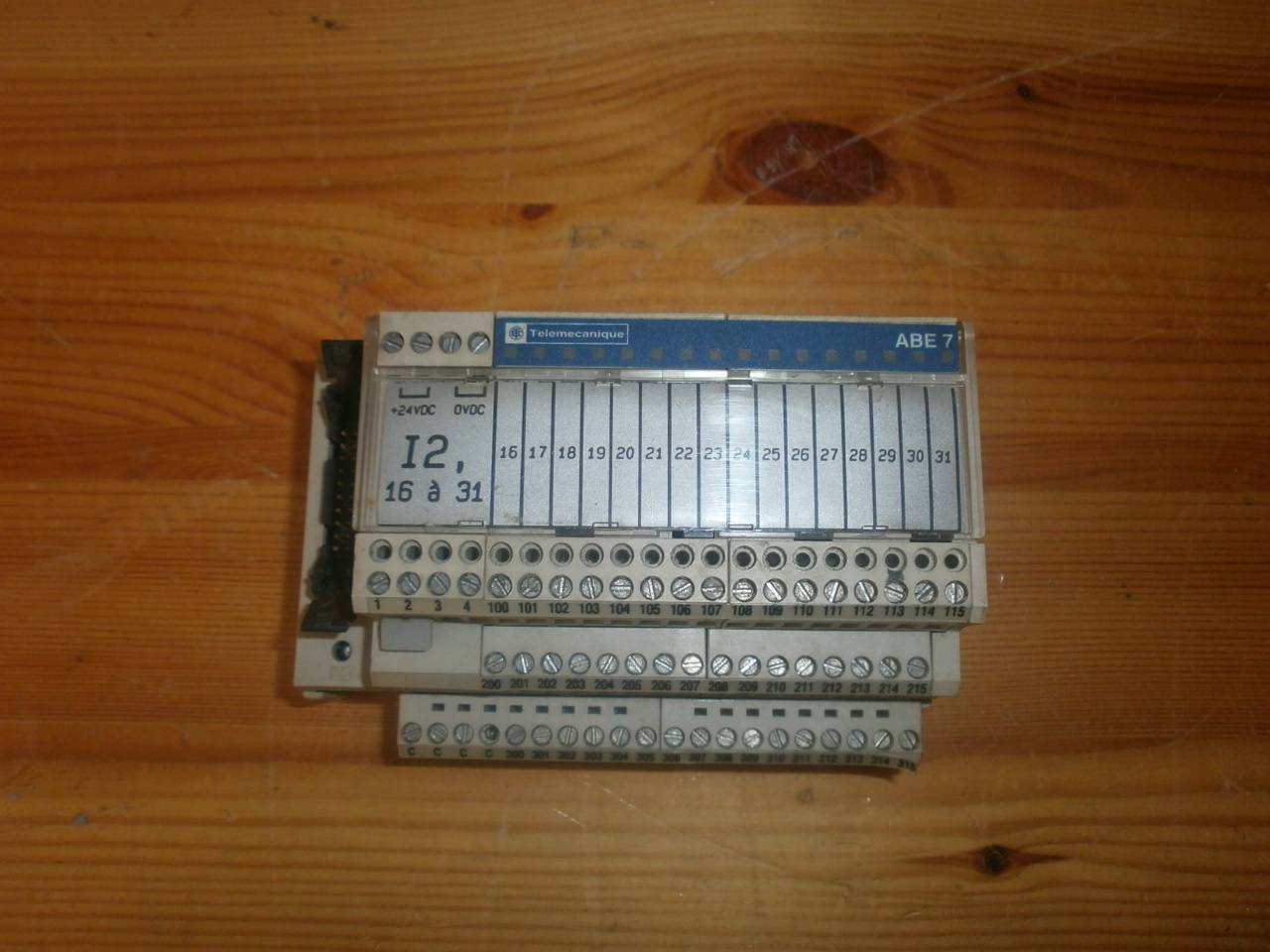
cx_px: 635
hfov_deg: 65.3
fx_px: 991
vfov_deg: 51.4
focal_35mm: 27
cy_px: 476
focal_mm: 4.8
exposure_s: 1/30
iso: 125
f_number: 2.9
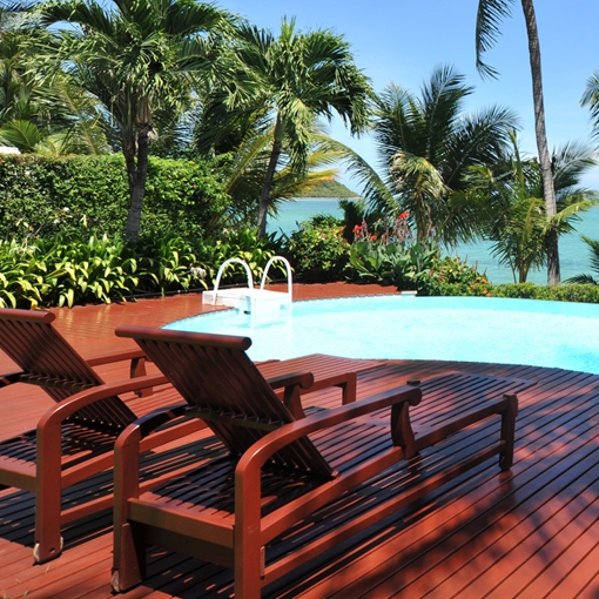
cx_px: 650
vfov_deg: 44.6
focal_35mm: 36
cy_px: 154
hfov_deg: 38.6
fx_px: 705
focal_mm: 18
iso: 200
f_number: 10
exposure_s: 1/250
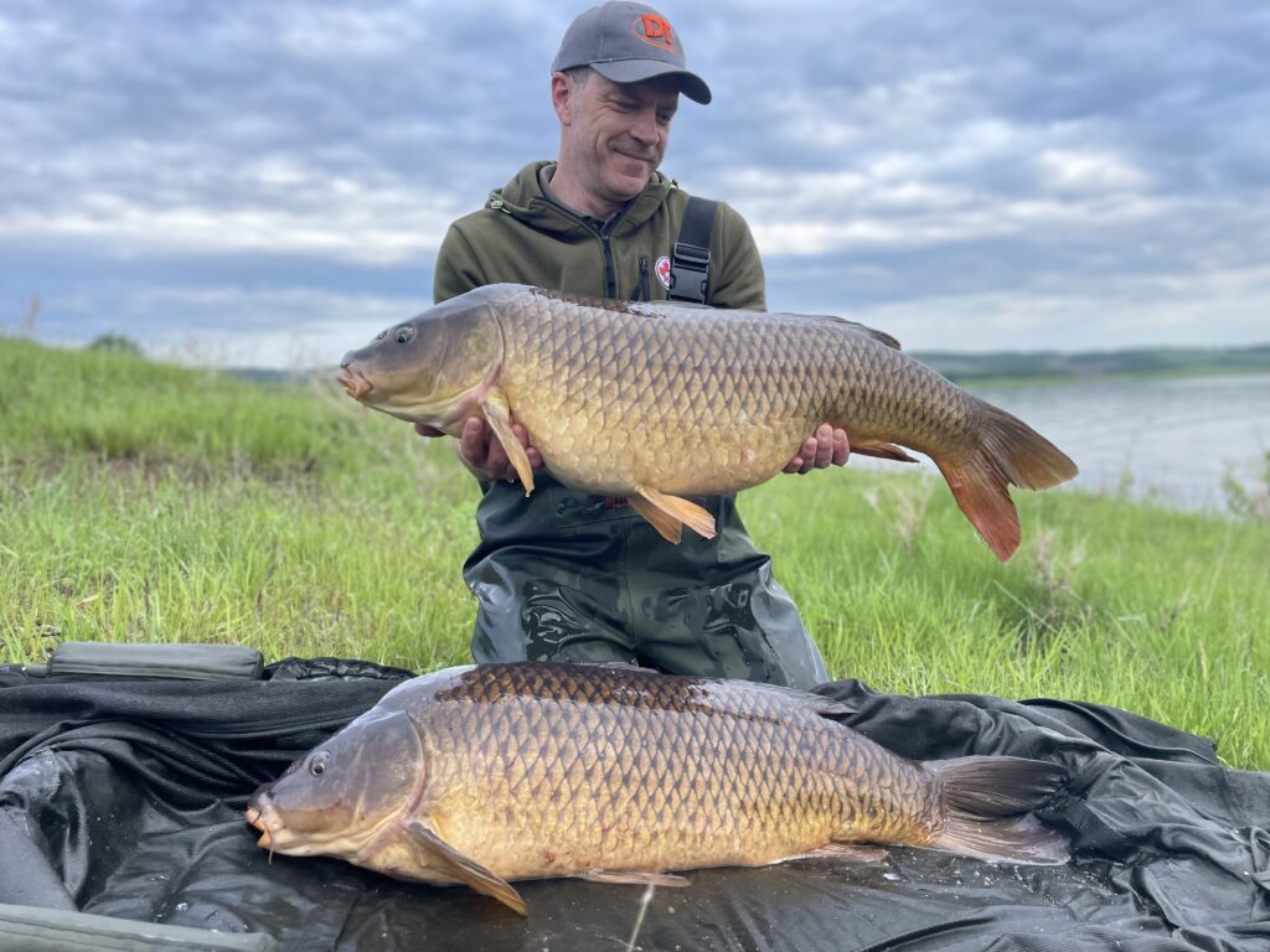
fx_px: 954
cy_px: 476
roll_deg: +2.4
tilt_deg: -4.2
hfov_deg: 67.3
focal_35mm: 26
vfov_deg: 53.1
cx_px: 635
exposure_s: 1/1052
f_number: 1.6
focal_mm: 4.2
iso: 50
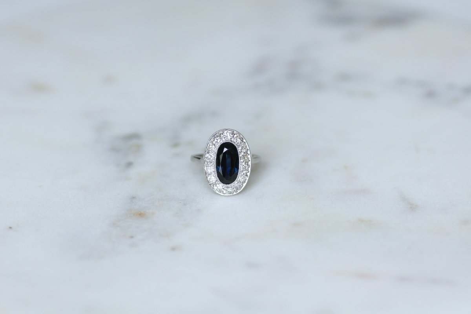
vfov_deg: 13.0
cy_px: 157
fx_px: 1374
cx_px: 236
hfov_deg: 19.5
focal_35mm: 105
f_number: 3.2
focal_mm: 70
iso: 200
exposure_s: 1/125
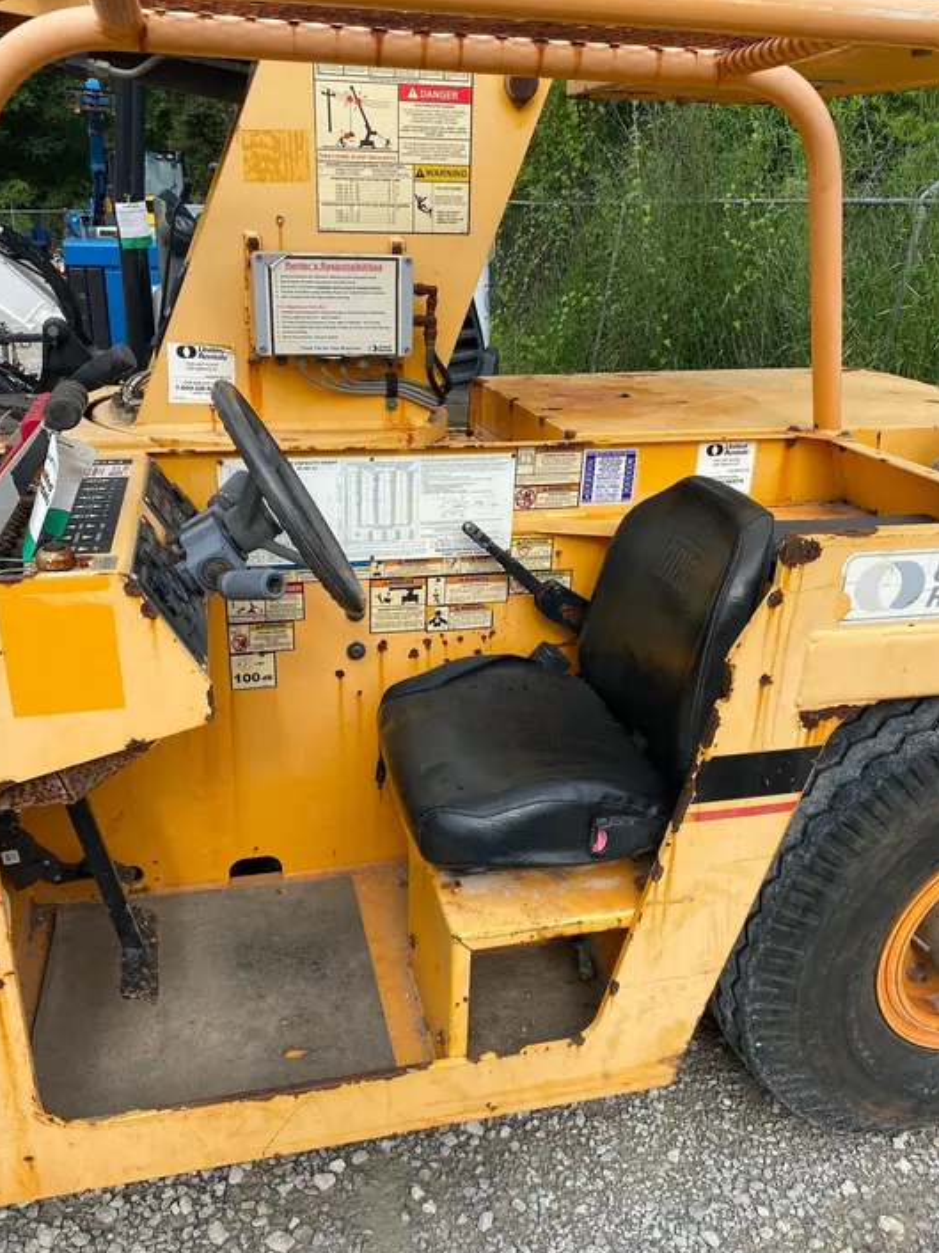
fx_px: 977
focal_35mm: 27
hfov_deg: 51.3
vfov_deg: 65.3
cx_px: 454
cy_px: 645
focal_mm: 4.25
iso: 32
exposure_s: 1/1124
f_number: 1.8
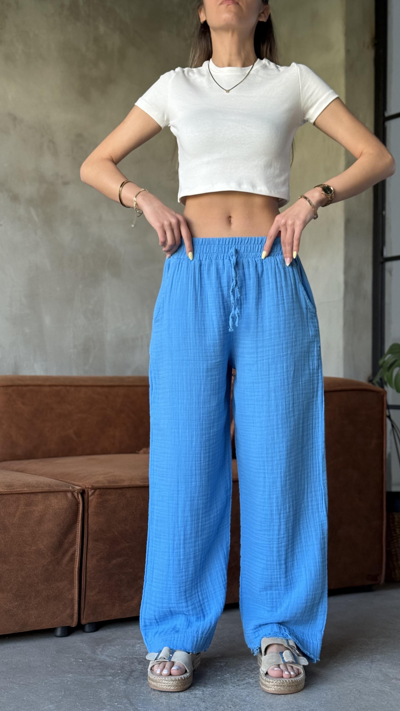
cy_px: 353
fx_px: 999
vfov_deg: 39.2
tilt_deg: +1.7
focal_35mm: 53
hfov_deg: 22.6
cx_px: 230
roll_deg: -0.7
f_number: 1.78
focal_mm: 6.76
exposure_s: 1/60
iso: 160
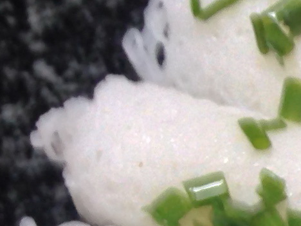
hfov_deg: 7.6
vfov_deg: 6.3
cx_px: 900
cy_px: 450
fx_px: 2000
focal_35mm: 230
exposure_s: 1/20
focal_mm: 4.12
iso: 50
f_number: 2.4
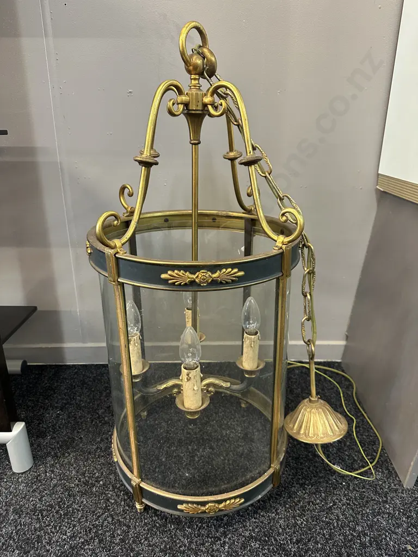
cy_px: 278
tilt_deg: -21.9
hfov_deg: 56.8
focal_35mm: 24
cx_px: 209
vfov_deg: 71.6
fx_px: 386
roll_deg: -0.5
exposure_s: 1/50
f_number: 1.78
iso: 320
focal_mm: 6.86
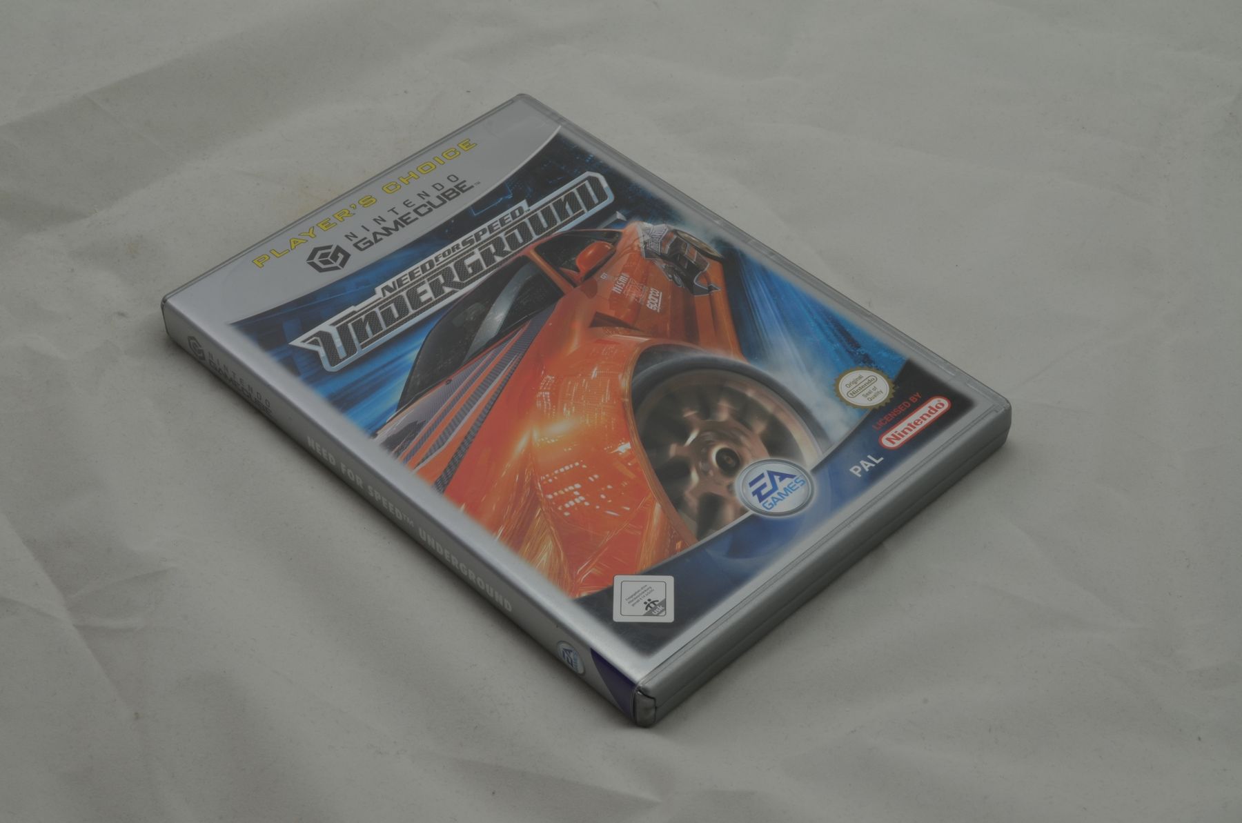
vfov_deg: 22.5
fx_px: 2066
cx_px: 621
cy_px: 412
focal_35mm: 60
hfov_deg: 33.5
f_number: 20
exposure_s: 1/2.5
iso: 100
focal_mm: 40
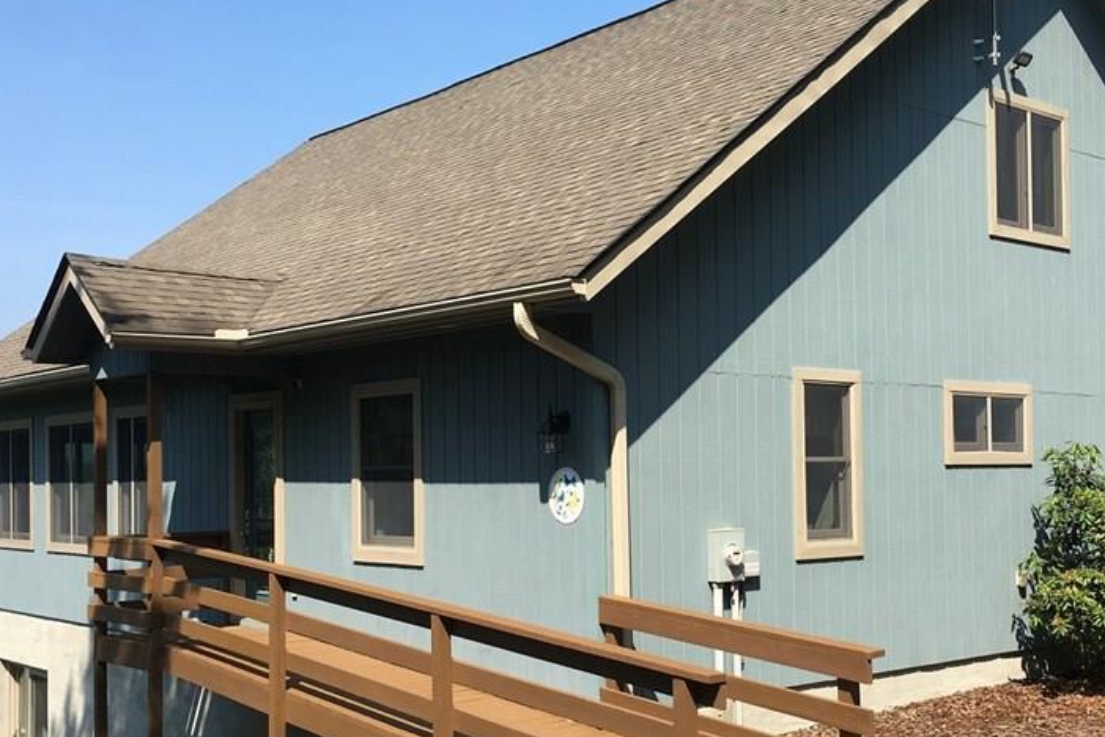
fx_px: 1350
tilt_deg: +2.5
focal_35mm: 44
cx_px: 644
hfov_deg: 44.3
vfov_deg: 30.4
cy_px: 441
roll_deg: -0.2
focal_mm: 4.15
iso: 25
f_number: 2.2
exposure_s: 1/950
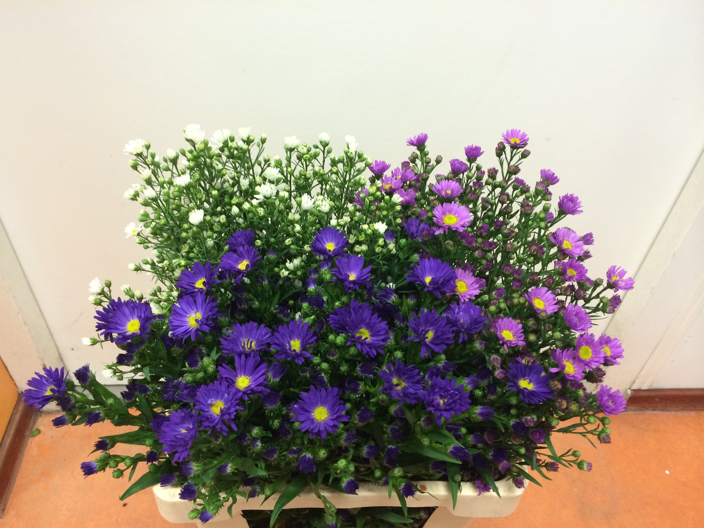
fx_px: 610
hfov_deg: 60.0
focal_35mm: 30
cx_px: 352
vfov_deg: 46.8
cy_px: 264
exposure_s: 1/33
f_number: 2.2
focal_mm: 4.12
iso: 200
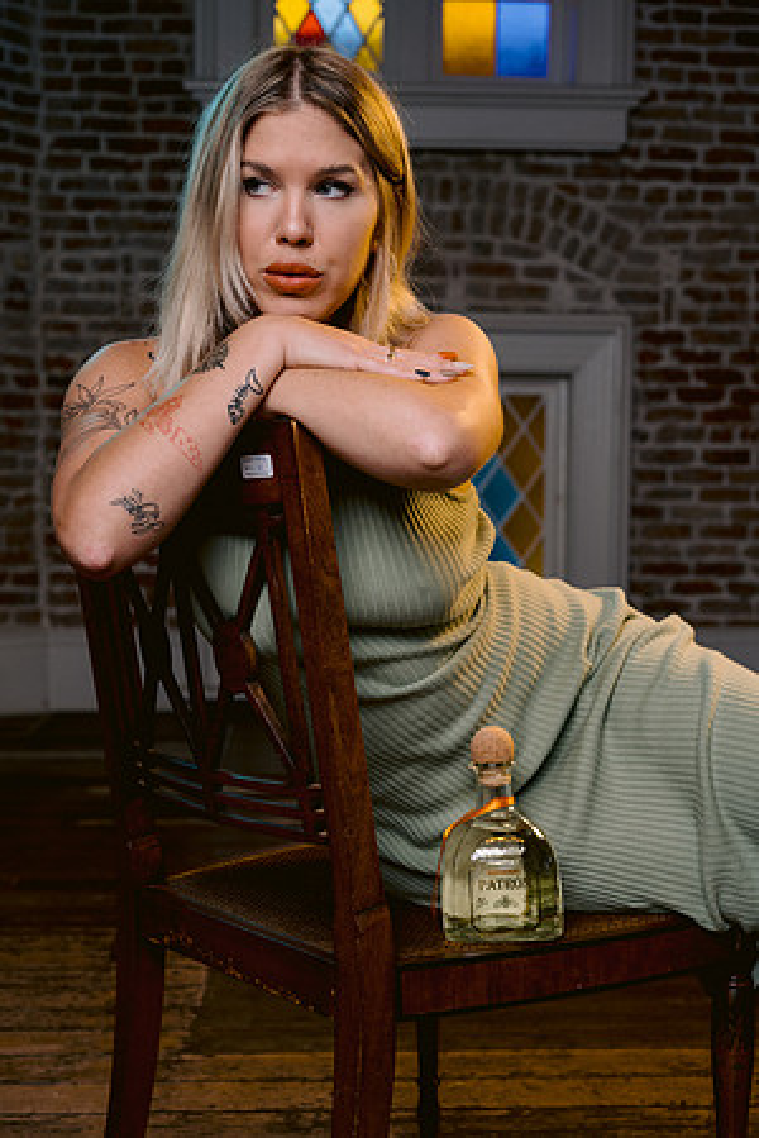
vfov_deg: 39.6
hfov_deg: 27.0
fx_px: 1581
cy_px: 569
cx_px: 380
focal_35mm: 50
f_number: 5.6
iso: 200
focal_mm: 50
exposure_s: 1/125
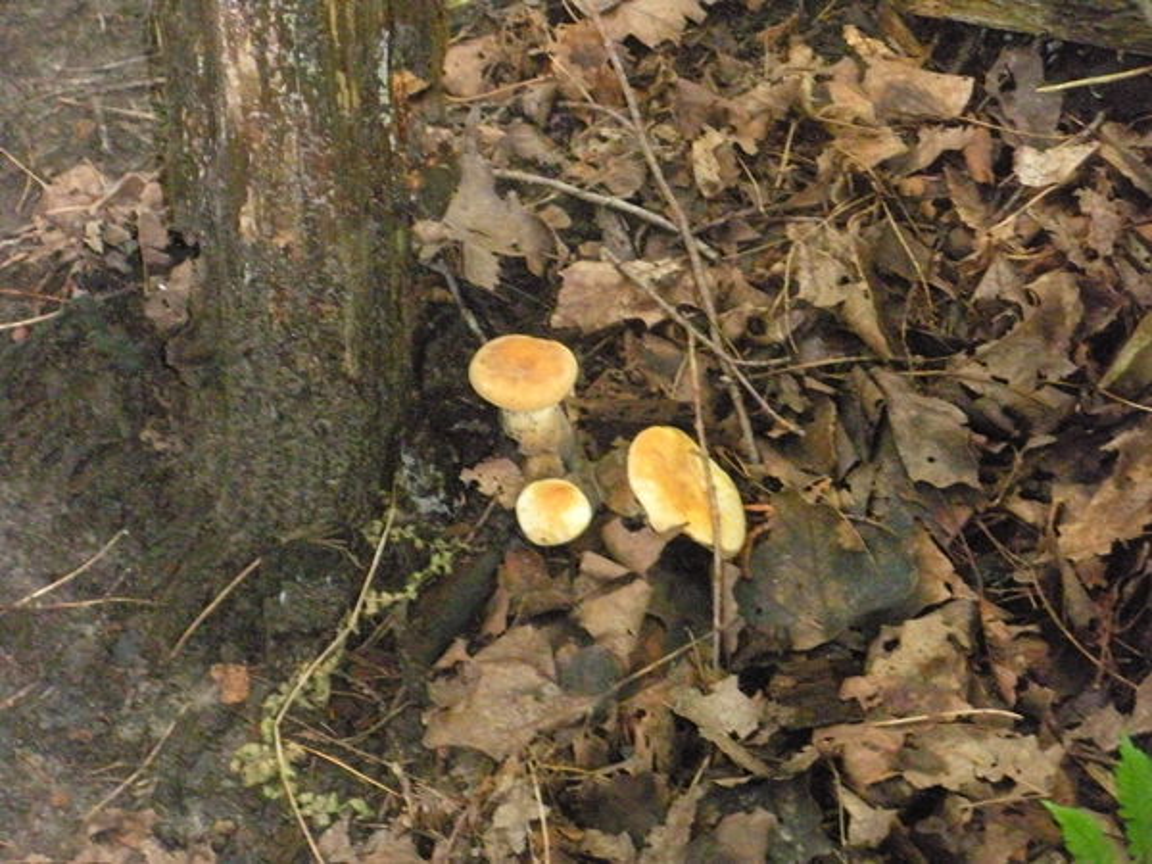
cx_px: 576
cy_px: 432
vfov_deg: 14.8
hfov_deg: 19.6
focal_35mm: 100
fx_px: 3328
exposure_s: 1/60
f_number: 5
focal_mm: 17.4
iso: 1600
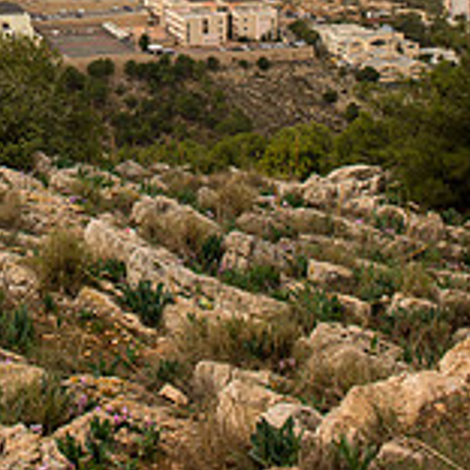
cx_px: 84
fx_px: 906
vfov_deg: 24.5
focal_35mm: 59
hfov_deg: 28.4
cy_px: -175
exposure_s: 1/800
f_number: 3.5
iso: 100
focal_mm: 24
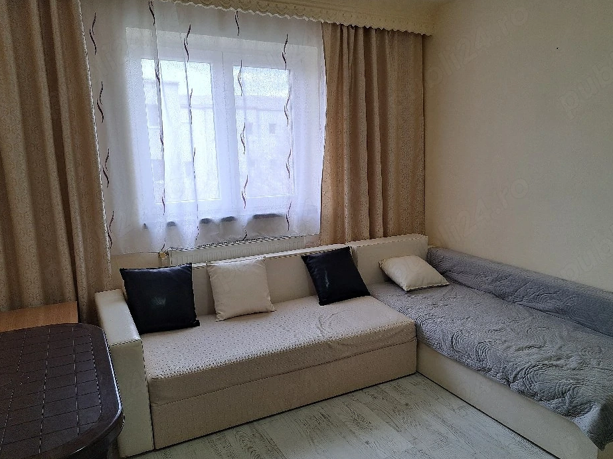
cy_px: 236
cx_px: 329
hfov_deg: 67.2
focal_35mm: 26
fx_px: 460
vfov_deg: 53.0
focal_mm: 5.23
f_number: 1.8
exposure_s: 1/50
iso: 50
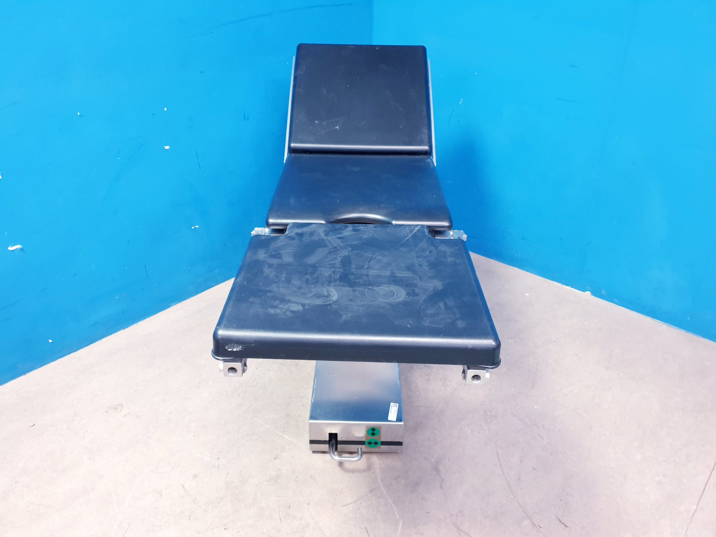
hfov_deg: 67.3
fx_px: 538
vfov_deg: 53.1
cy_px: 268
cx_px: 358
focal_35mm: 26
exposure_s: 1/17
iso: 250
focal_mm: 4.3
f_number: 1.5
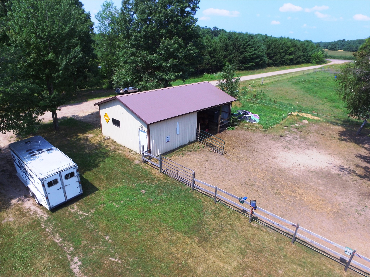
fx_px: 214
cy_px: 138
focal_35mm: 20
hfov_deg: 81.7
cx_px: 185
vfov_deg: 66.0
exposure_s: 1/1000
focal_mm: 3.61
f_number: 2.8
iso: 100
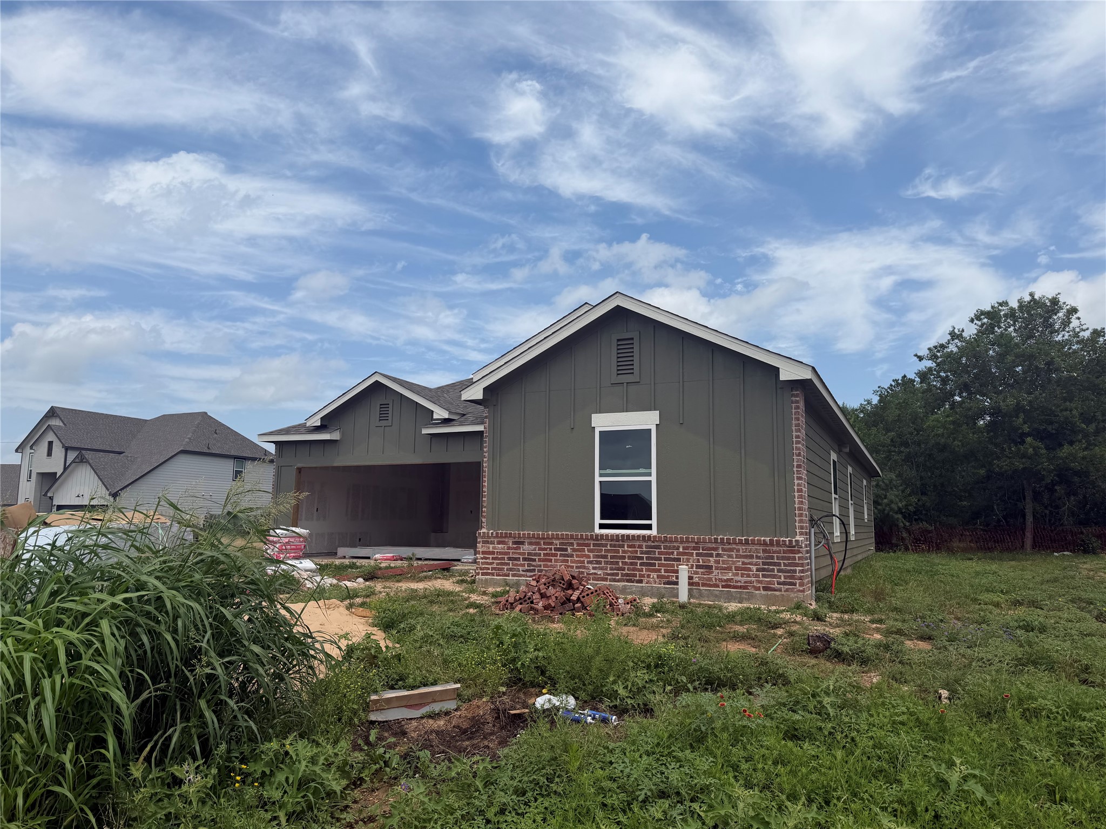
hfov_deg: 71.6
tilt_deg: +5.7
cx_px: 553
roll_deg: +0.5
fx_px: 767
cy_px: 414
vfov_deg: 56.8
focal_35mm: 24
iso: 80
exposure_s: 1/6711
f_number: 1.78
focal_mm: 6.76
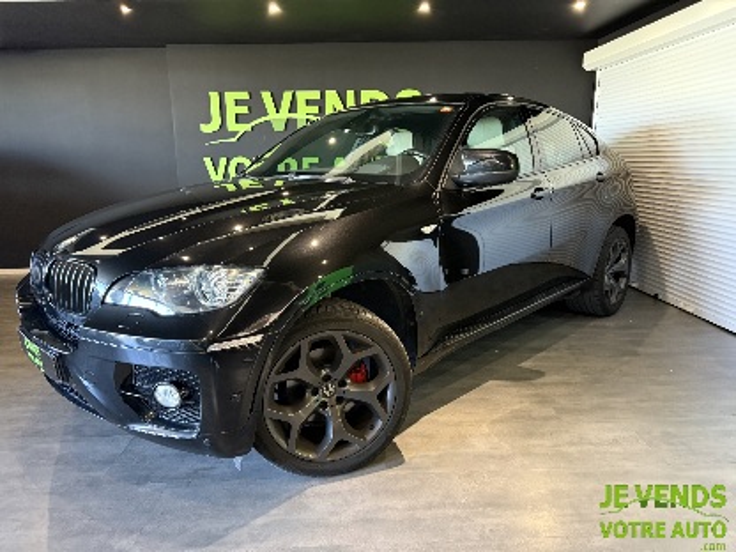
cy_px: 276
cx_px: 368
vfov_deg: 56.8
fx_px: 510
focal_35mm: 24
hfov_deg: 71.6
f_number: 1.78
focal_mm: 6.76
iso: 800
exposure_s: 1/50
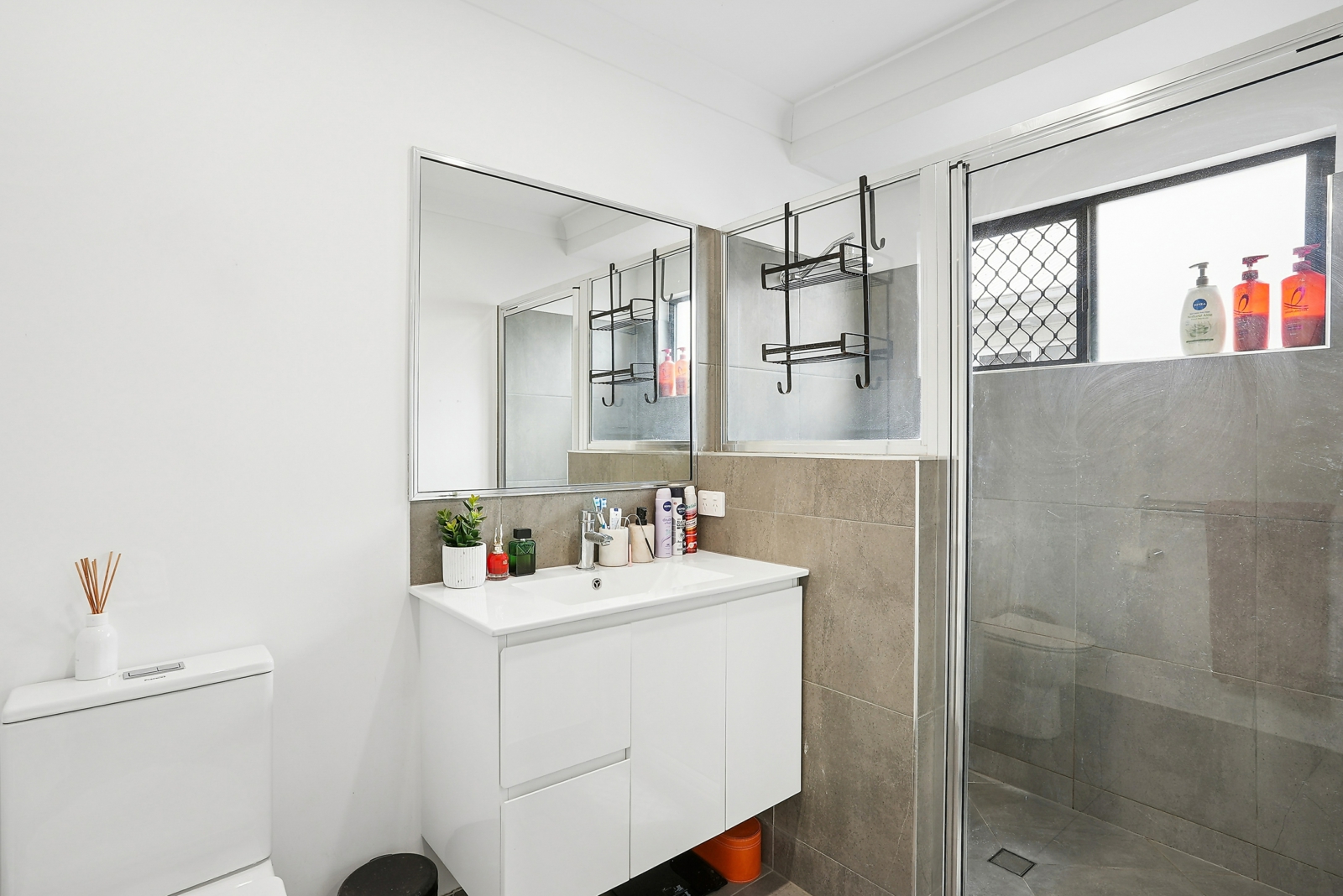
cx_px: 672
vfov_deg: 67.4
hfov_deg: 90.0
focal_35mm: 18
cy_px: 448
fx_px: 672
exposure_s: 1/5
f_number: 11
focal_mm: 18
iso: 200
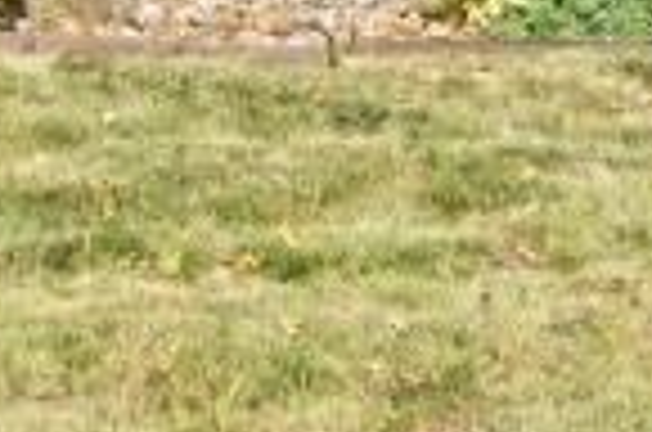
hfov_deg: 8.2
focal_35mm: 231
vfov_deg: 5.7
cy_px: -684
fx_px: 4174
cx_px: -935
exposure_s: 1/320
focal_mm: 29
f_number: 10
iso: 400
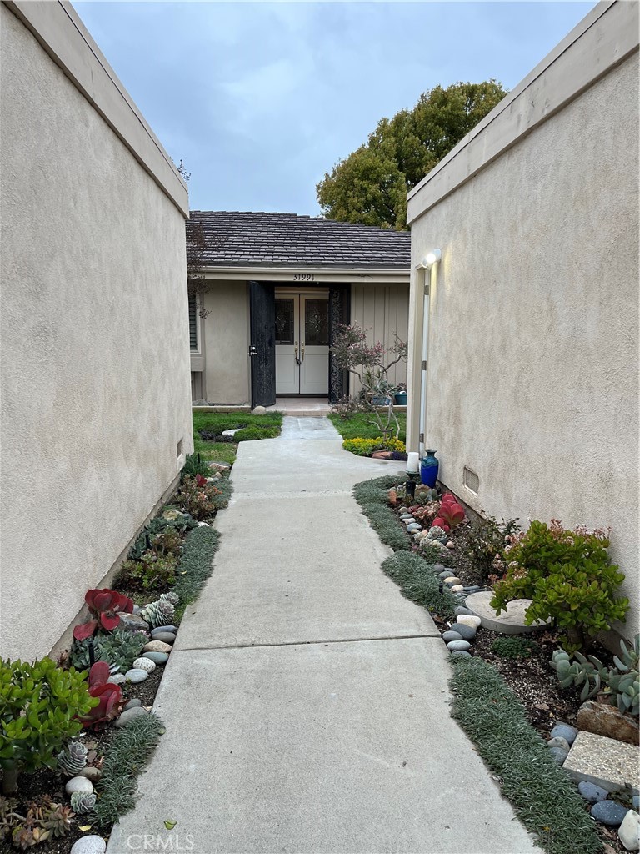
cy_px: 427
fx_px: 641
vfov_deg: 67.3
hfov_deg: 53.1
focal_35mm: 26
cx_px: 320
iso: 50
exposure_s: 1/481
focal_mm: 5.1
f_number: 1.6
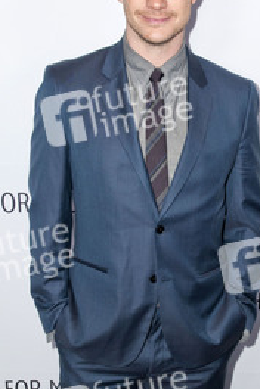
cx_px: 160
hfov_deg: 28.6
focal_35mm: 47
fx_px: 509
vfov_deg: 41.9
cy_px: 186
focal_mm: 31
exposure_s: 1/400
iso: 500
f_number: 4.5
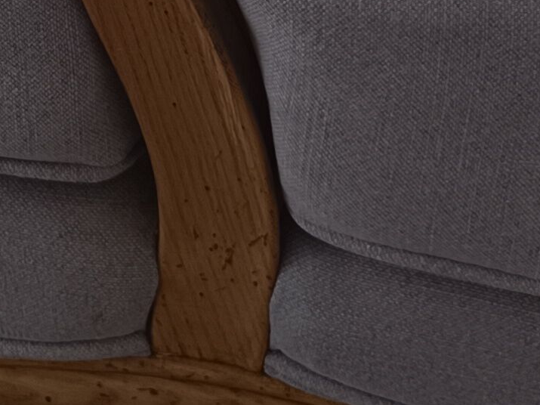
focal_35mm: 137
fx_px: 2137
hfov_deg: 13.6
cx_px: -264
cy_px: -402
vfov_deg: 10.0
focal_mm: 6.14
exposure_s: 1/100
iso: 228
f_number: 1.65
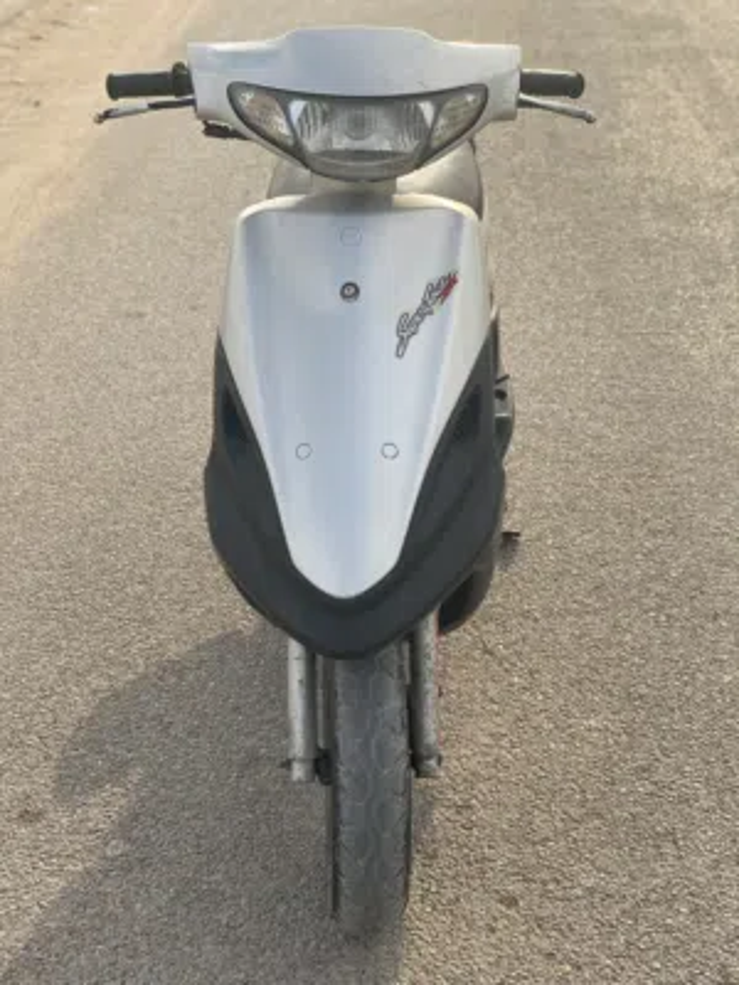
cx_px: 370
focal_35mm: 52
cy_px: 492
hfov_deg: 28.0
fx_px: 1480
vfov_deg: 36.8
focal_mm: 6
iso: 20
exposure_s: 1/639
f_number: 2
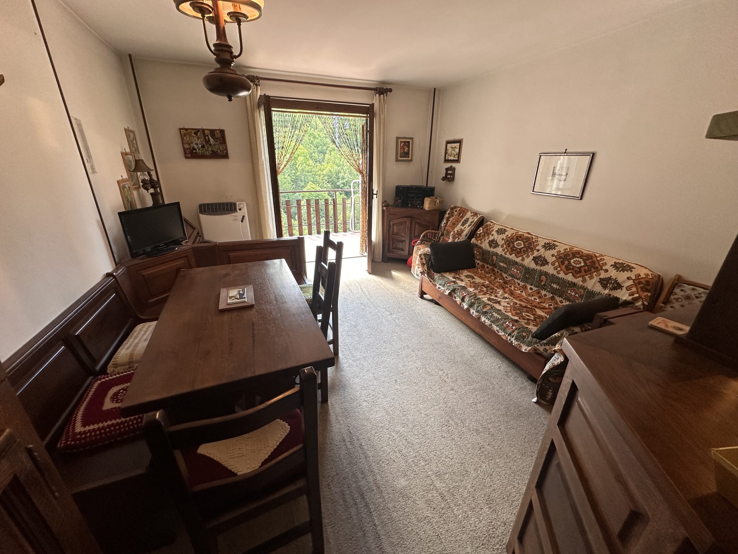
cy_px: 277
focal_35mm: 14
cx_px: 369
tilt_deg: -20.8
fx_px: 298
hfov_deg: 102.1
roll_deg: -0.9
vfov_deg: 85.7
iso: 160
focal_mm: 2.22
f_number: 2.2
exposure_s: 1/100
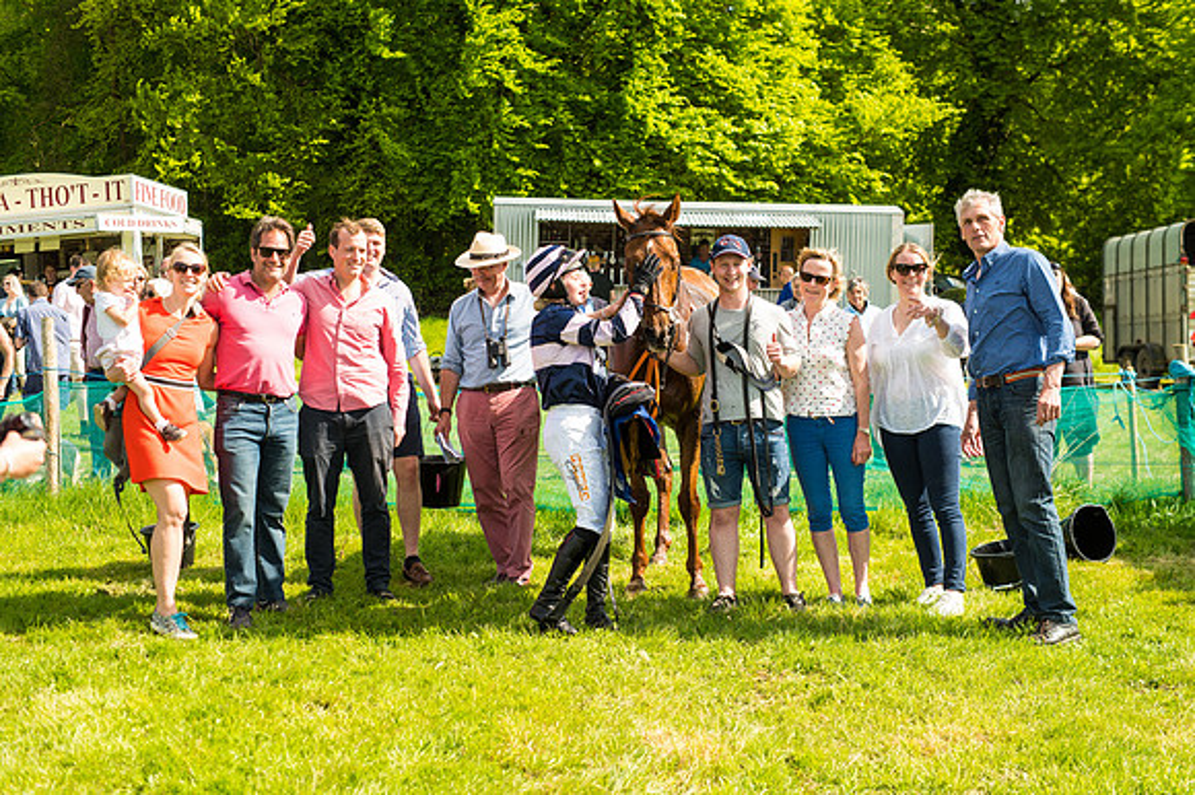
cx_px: 598
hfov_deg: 39.6
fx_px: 1659
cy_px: 398
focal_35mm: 50
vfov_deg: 27.0
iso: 200
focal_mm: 50
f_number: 5
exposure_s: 1/640
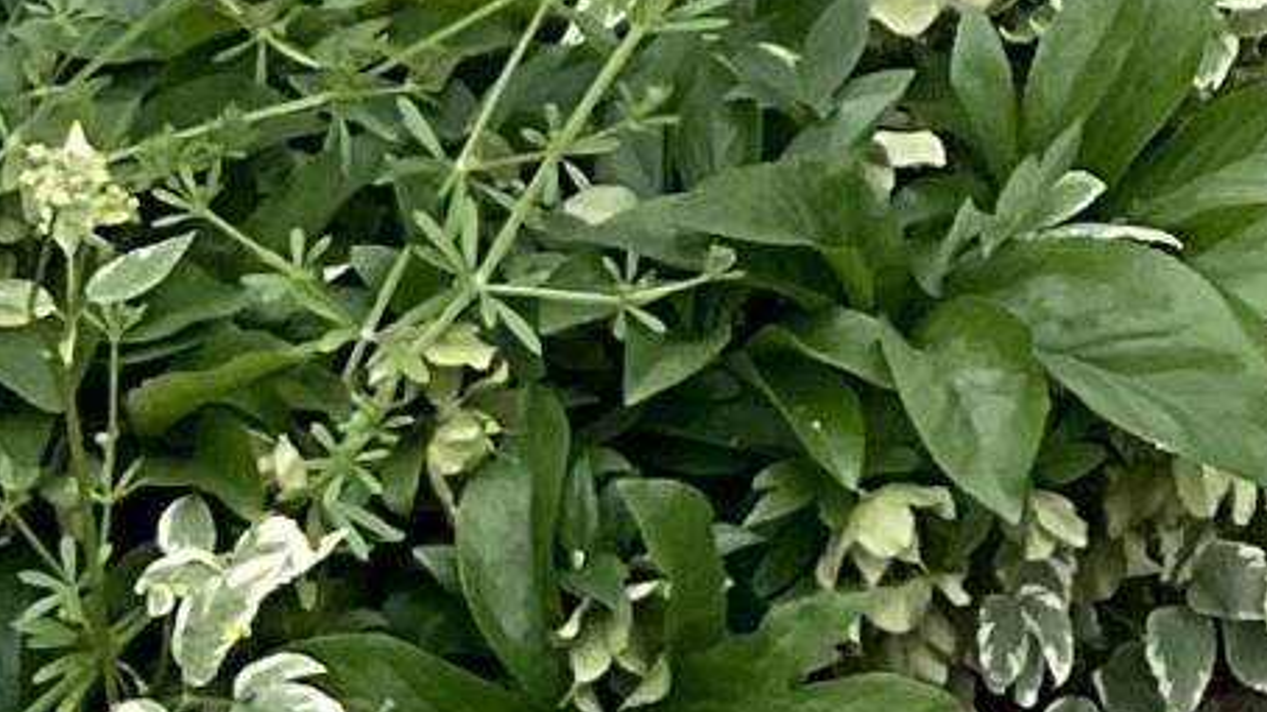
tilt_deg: -2.1
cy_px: -1966
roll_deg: -1.4
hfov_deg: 9.5
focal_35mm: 209
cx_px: 2660
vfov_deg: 5.2
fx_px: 7019
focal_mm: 3
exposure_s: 1/383
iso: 16
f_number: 1.8
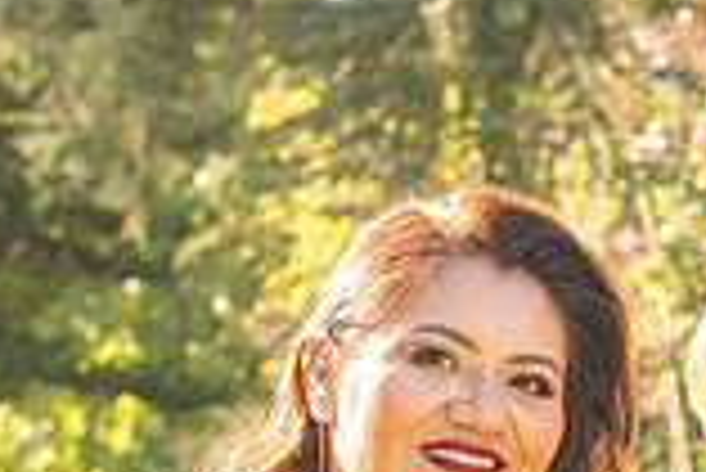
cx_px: 850
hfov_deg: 10.5
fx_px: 3769
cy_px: 798
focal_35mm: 192
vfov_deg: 7.0
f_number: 5.6
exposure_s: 1/250
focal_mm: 52
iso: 200
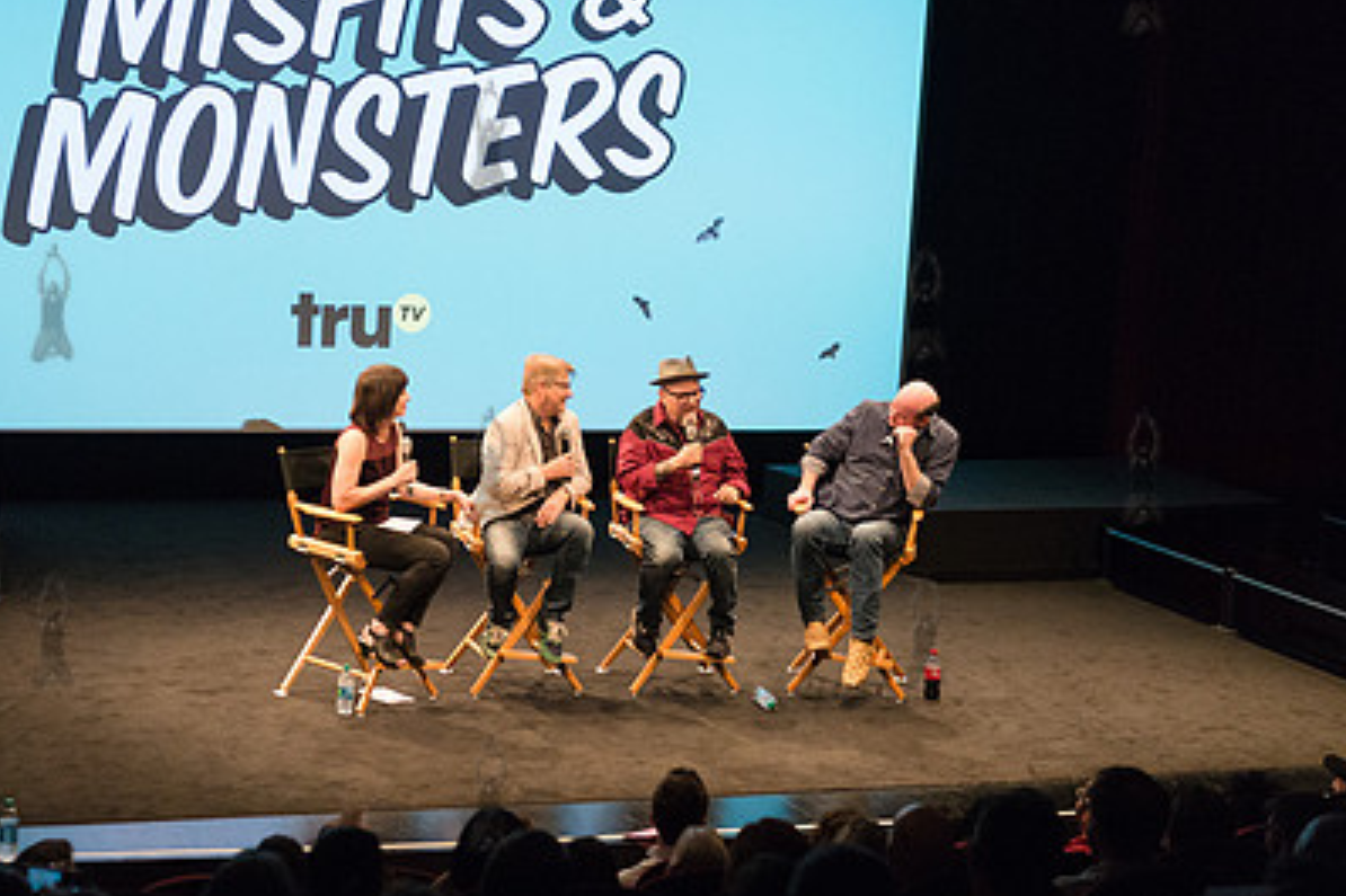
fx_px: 2616
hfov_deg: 28.7
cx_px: 487
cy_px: 465
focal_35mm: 70
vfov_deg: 19.4
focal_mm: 48
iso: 4000
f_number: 3.2
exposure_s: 1/200
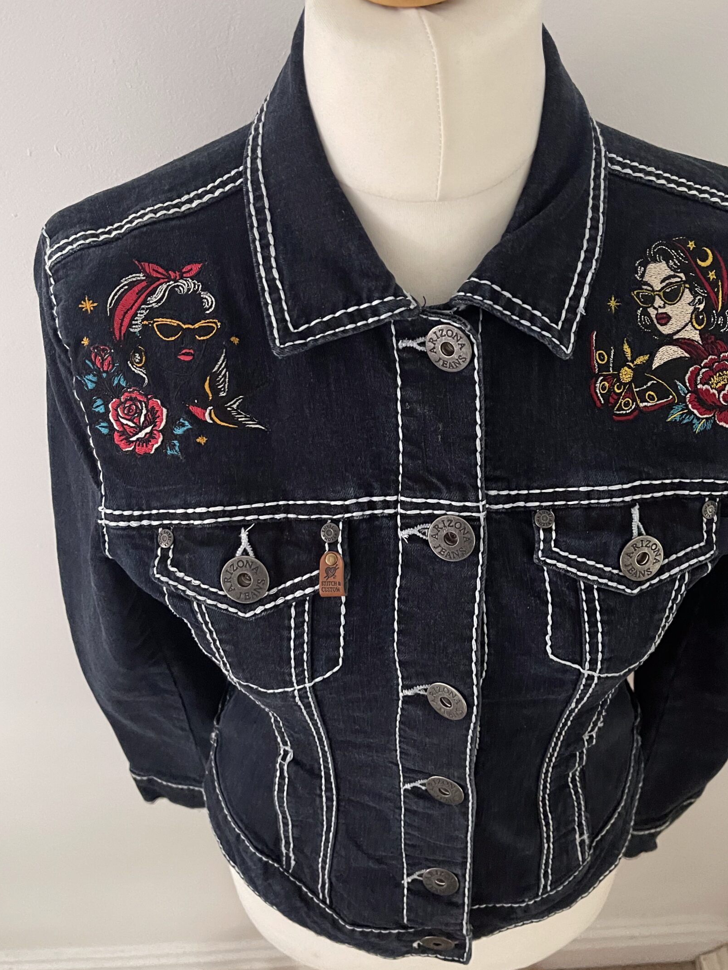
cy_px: 478
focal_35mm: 30
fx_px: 841
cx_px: 425
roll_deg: +0.4
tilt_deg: -40.7
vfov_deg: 60.0
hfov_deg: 46.6
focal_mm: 5.1
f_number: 1.6
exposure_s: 1/30
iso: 640
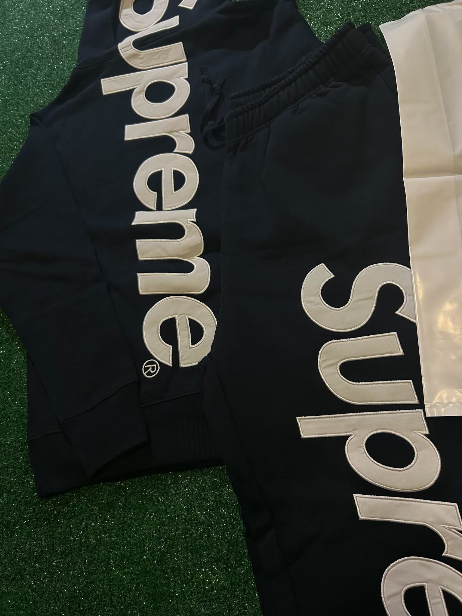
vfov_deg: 67.3
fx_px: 463
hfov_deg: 53.1
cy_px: 308
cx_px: 231
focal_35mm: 26
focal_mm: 5.7
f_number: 1.5
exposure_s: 1/60
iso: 125
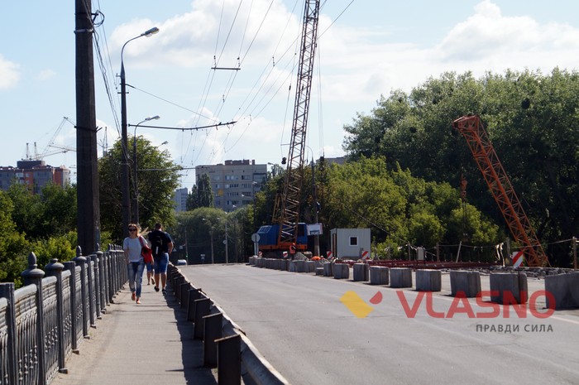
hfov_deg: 22.6
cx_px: 290
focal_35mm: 90
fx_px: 1446
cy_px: 192
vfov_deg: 15.2
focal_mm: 60
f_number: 8
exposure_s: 1/250
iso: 100
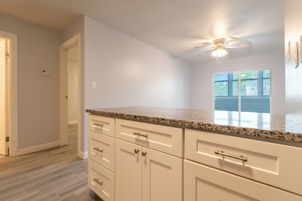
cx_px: 151
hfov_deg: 100.4
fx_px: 126
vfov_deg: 77.3
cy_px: 100
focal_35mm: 15
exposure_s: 1/15
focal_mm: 10
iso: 125
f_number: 9
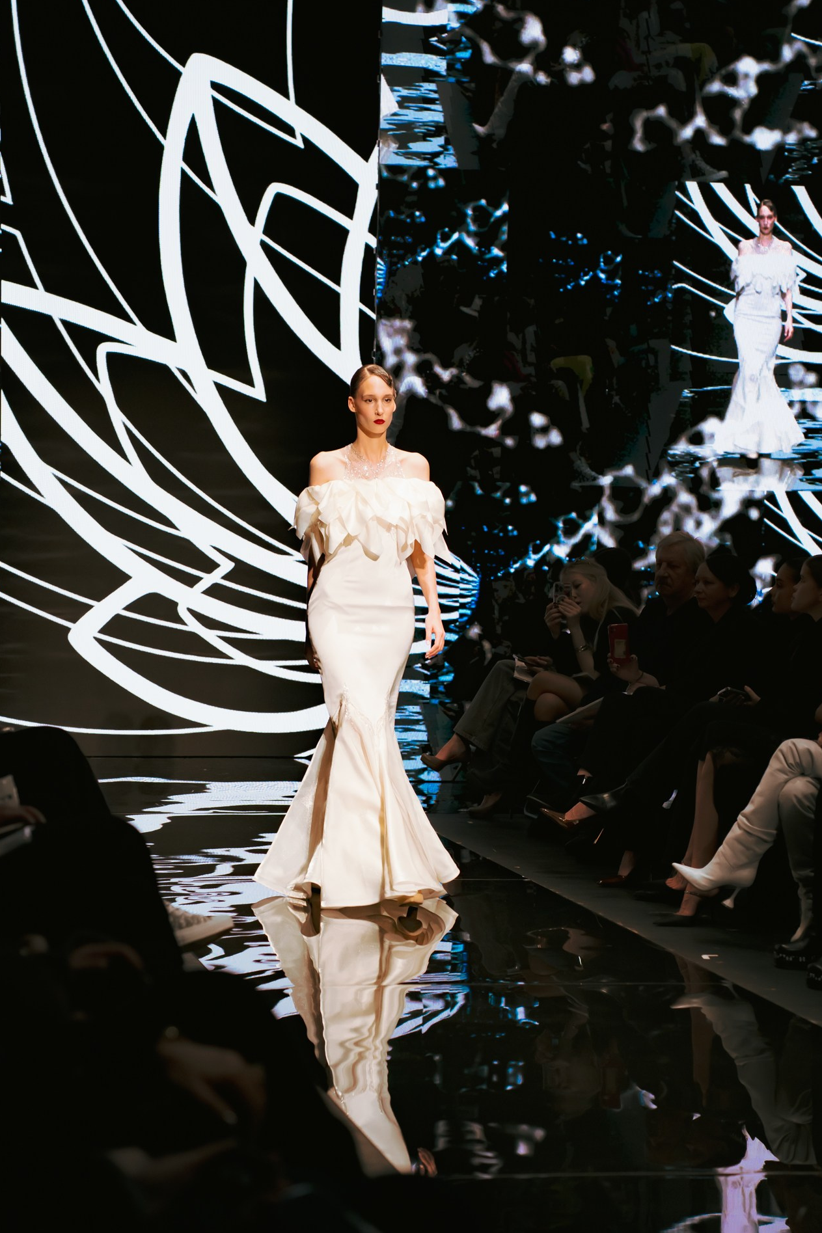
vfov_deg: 26.7
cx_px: 413
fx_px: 2603
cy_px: 616
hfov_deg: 17.9
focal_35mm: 76
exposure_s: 1/320
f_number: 3.5
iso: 3200
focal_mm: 75
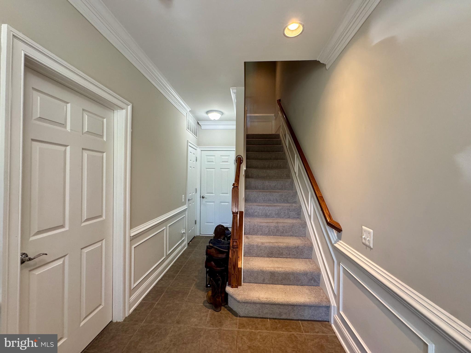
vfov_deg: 85.7
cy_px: 176
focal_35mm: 14
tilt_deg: +0.2
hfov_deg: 102.1
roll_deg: -0.8
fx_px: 190
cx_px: 236
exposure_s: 1/120
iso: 250
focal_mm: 2.22
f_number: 2.2
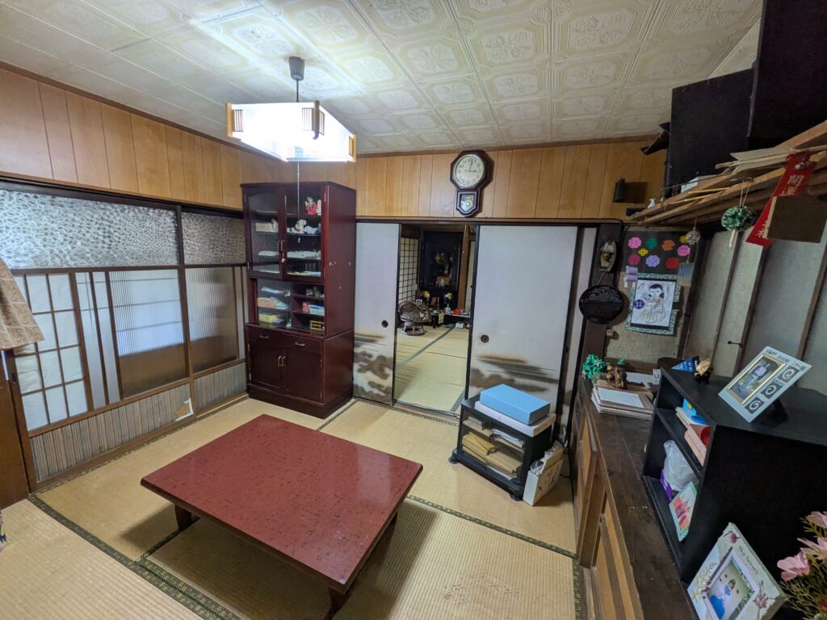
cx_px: 414
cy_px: 310
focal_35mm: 14
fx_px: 334
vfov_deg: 85.7
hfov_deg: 102.1
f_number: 2.2
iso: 91
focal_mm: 1.83
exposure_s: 1/50
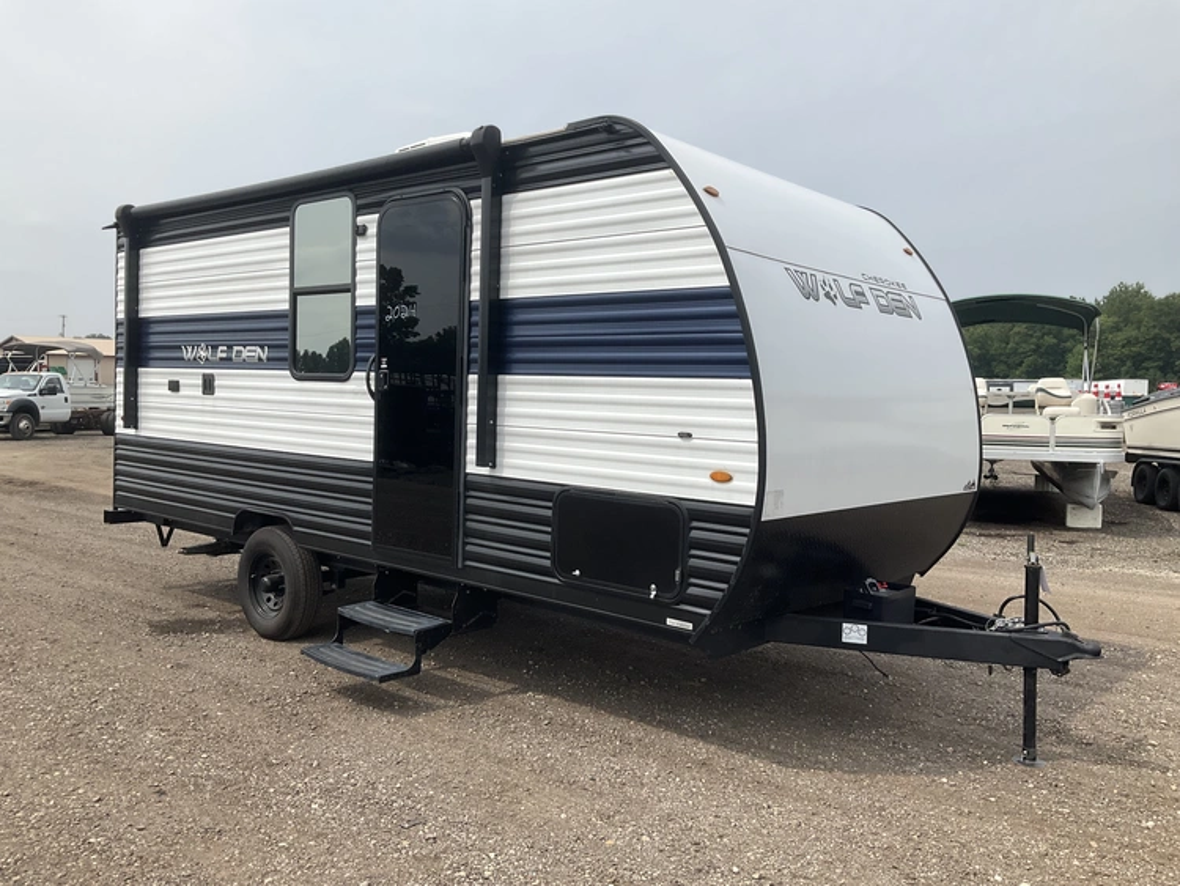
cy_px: 443
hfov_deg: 61.6
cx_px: 590
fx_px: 989
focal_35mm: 29
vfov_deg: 48.3
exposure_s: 1/2538
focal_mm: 3
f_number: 1.8
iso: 25
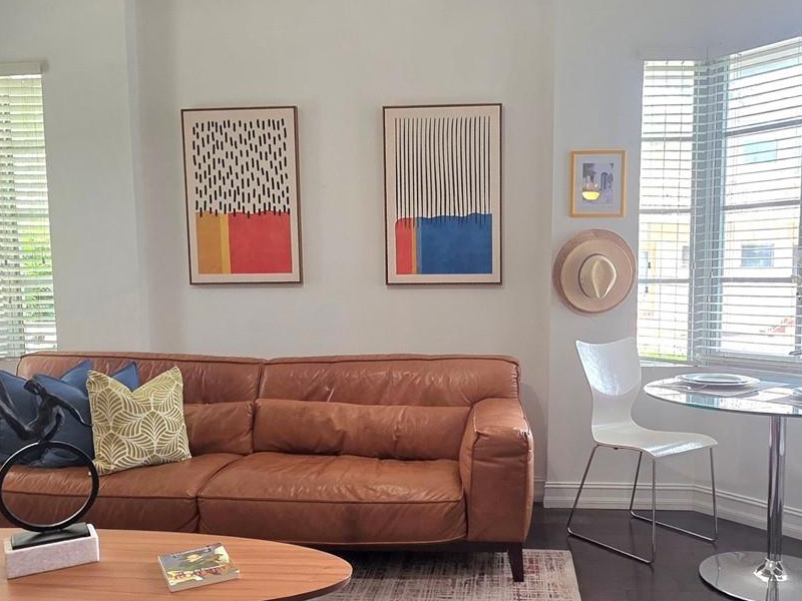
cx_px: 470
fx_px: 602
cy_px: 351
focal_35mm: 26
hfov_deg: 66.8
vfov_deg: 52.8
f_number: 1.9
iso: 125
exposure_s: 1/120
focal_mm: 2.2
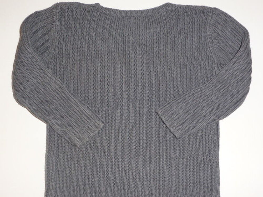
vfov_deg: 36.0
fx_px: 304
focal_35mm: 40
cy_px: 98
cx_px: 132
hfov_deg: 46.8
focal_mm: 6.9
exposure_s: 1/60
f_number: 3.9
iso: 100
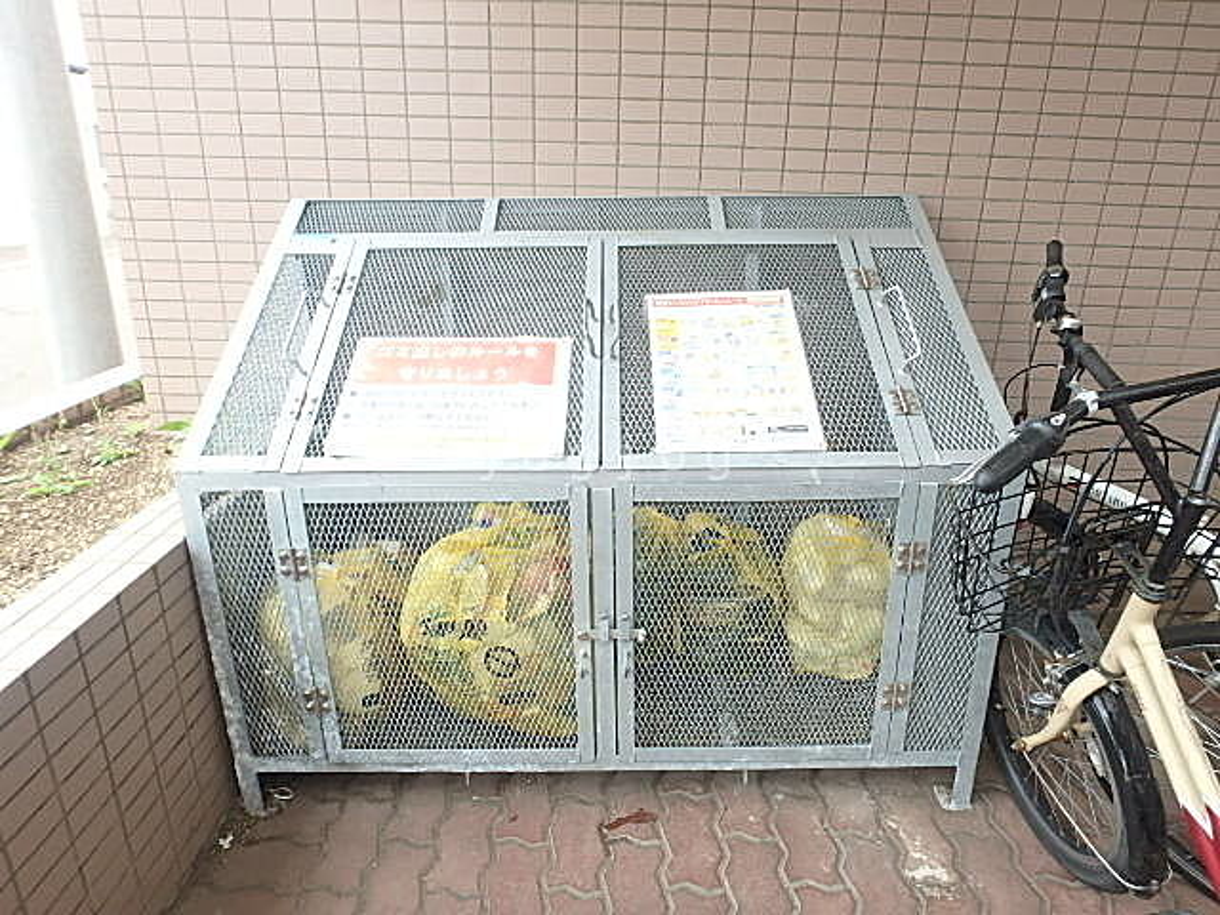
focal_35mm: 21
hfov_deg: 79.0
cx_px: 610
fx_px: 740
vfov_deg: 63.4
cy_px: 458
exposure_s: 1/60
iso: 125
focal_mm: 3.7
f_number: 3.5
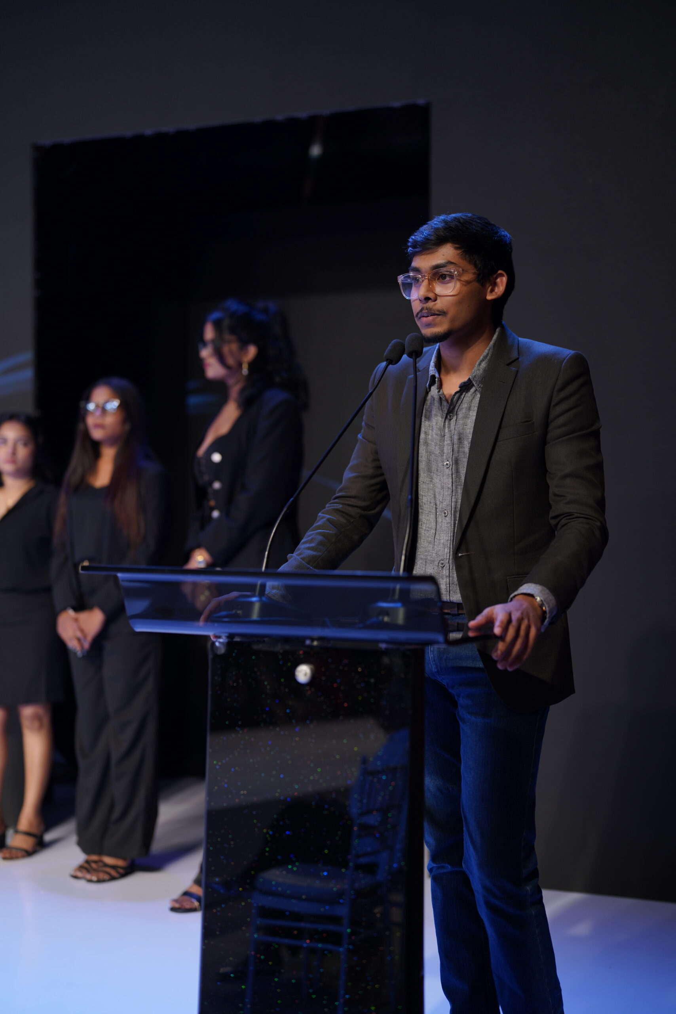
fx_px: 1407
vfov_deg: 39.6
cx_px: 338
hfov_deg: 27.0
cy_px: 507
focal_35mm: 50
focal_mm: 50
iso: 200
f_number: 1.8
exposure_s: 1/250
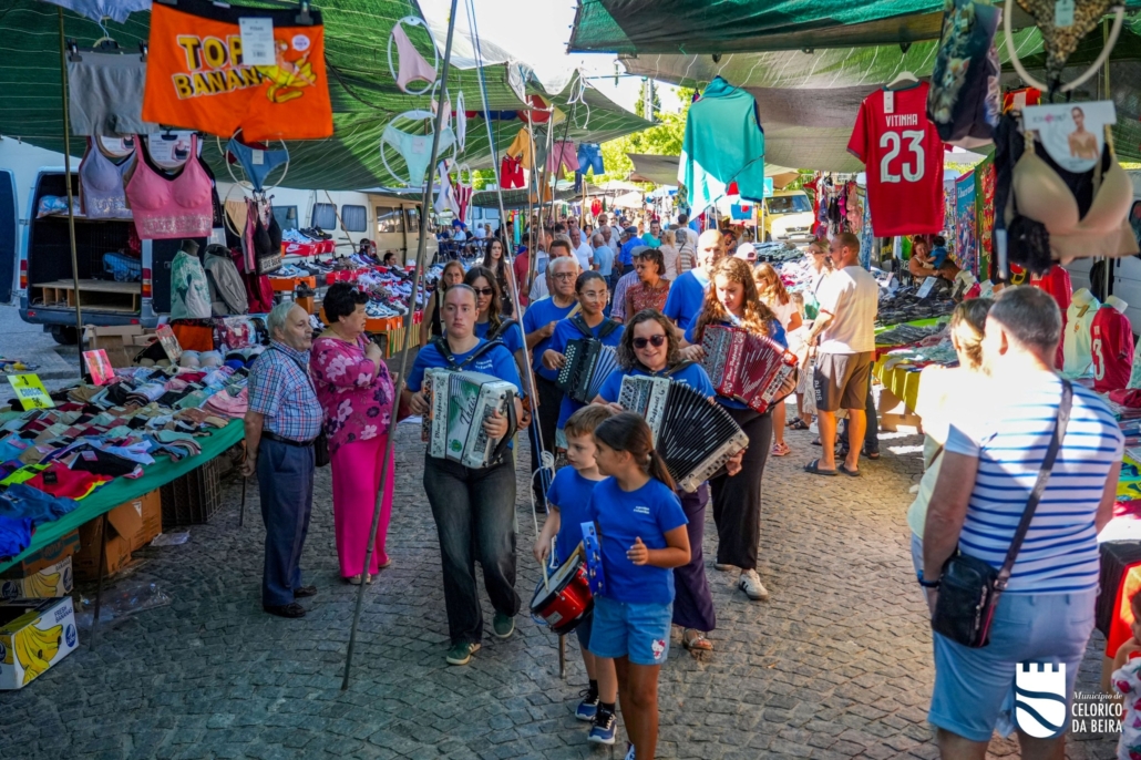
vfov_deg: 37.8
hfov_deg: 54.4
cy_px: 380
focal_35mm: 35
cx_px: 570
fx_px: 1109
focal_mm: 35
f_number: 4
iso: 2000
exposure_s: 1/1600
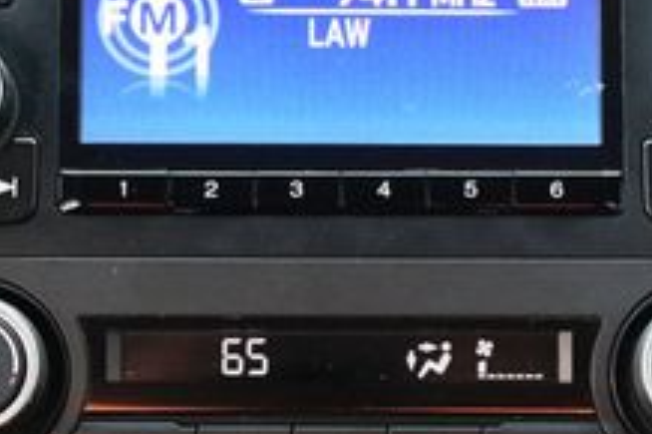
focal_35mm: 185
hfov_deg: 11.1
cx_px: 332
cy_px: 159
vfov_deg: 7.4
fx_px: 3348
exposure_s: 1/80
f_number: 5.6
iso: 3200
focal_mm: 42
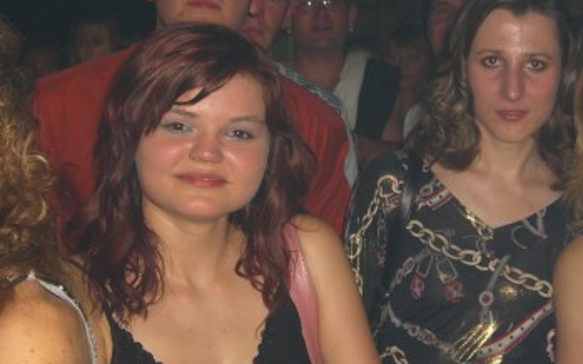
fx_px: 1652
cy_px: 204
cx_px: 396
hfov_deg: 19.9
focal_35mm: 104
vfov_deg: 12.6
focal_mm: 11.8
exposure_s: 1/60
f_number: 3.6
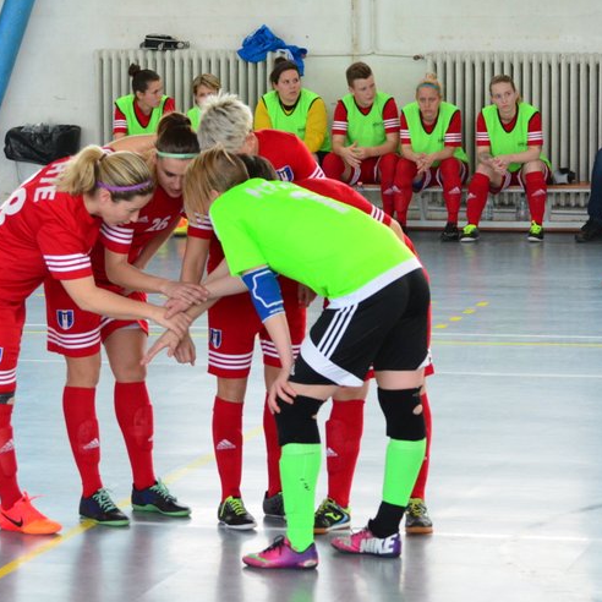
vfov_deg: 9.8
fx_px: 3502
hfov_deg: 9.8
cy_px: 319
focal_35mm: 178
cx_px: 207
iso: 2500
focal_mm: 86
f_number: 4.5
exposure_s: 1/400
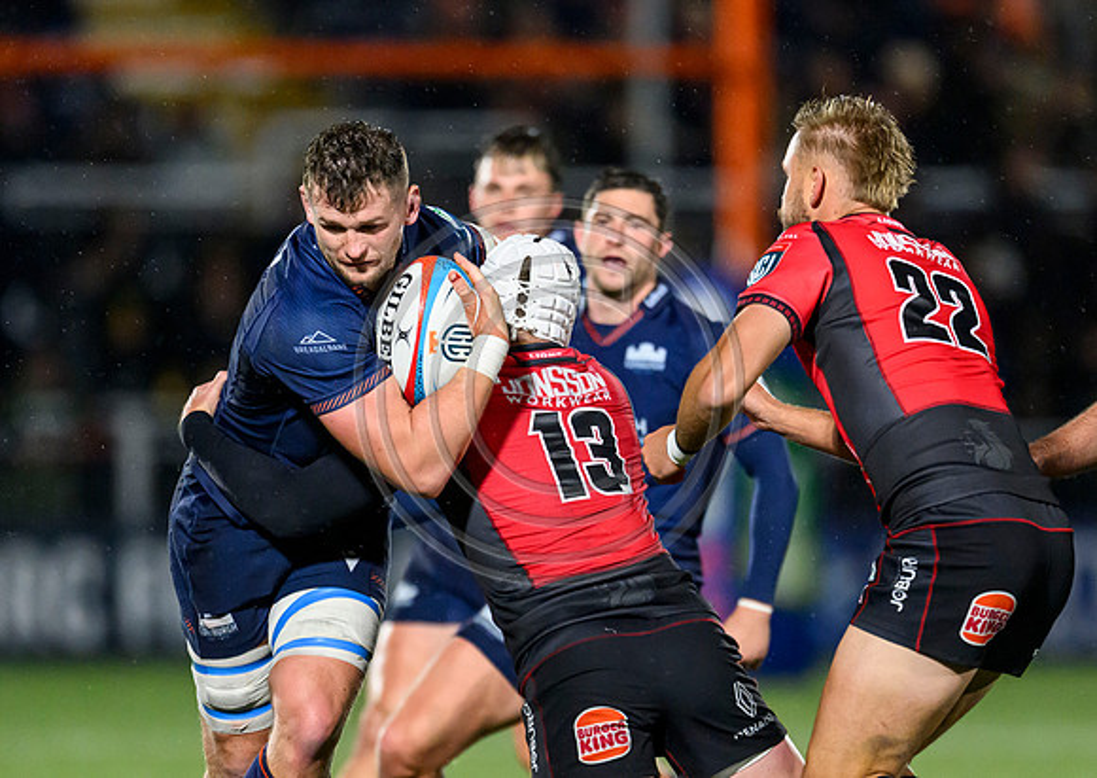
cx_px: 647
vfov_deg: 1.8
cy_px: 392
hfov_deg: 2.6
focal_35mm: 791
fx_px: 24585
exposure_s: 1/1250
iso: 8000
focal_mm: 560
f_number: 4
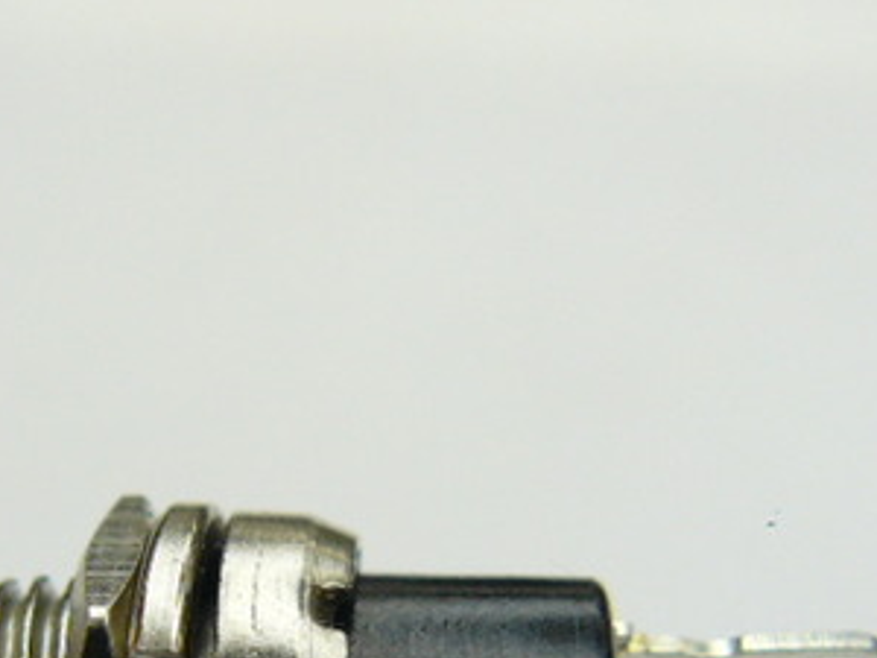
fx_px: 2229
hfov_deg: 22.1
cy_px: 632
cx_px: 237
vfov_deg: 16.5
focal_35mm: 88
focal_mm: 6
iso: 100
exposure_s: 1/80
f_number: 2.8
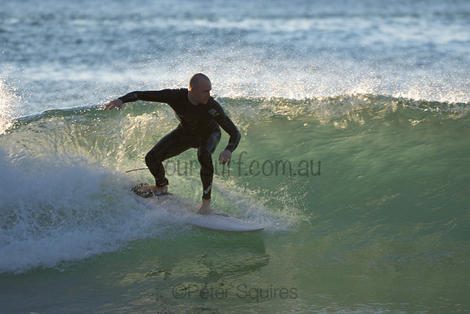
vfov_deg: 1.8
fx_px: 9793
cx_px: 235
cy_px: 157
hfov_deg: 2.7
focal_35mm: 750
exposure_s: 1/400
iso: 200
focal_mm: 500
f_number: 5.6
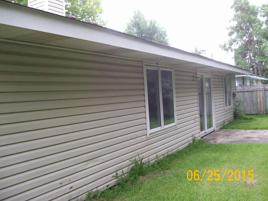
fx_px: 279
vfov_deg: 39.7
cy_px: 100
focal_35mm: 36
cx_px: 134
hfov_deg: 51.4
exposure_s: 1/72.4
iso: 80
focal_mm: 6
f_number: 2.7
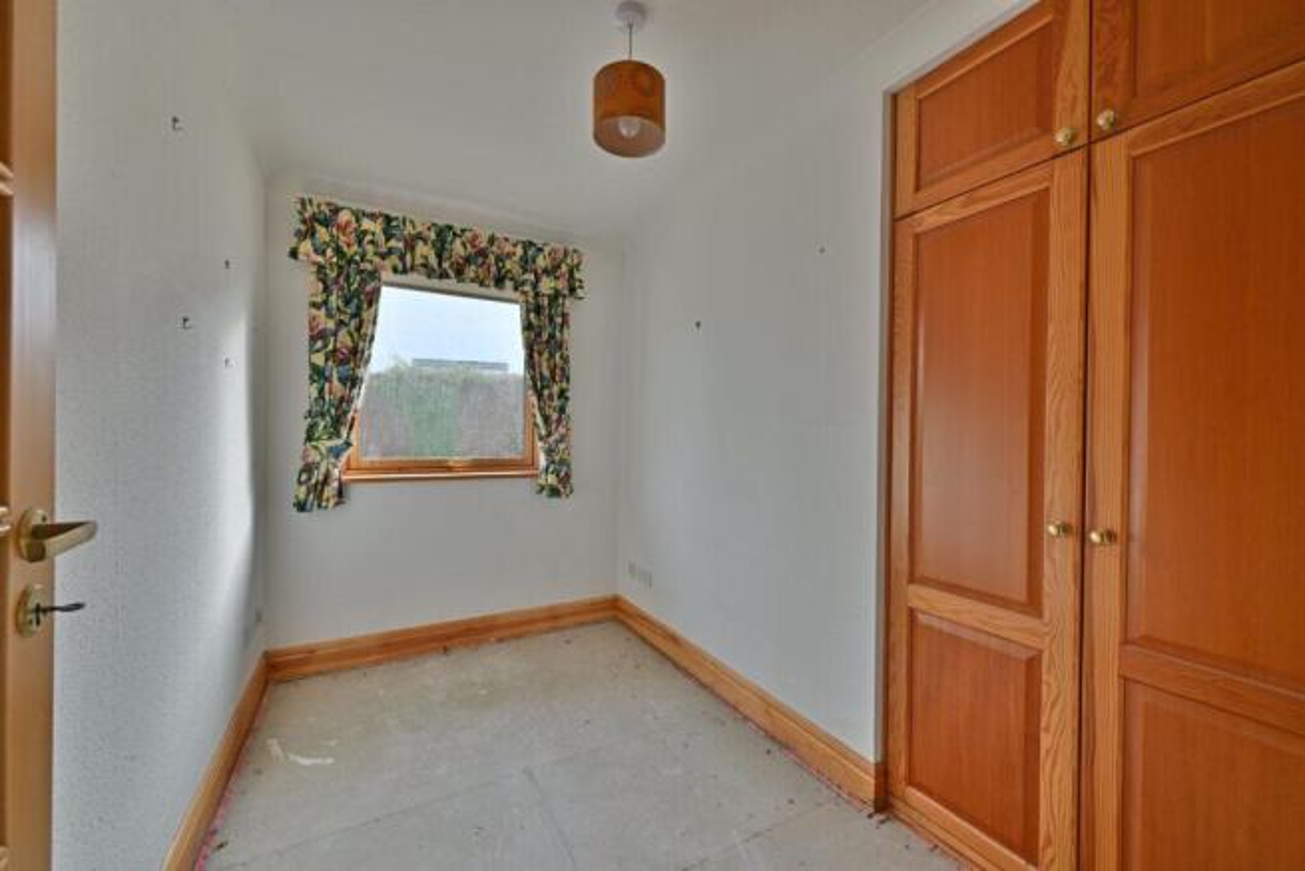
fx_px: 508
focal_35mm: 14
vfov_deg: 81.2
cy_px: 436
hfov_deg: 104.2
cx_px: 652
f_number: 10
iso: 320
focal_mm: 14
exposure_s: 1/20
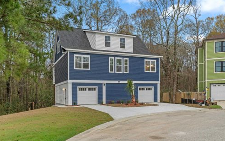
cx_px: 112
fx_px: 184
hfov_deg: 62.9
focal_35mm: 30
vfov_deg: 41.9
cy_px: 68
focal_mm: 29
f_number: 8
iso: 640
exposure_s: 1/60
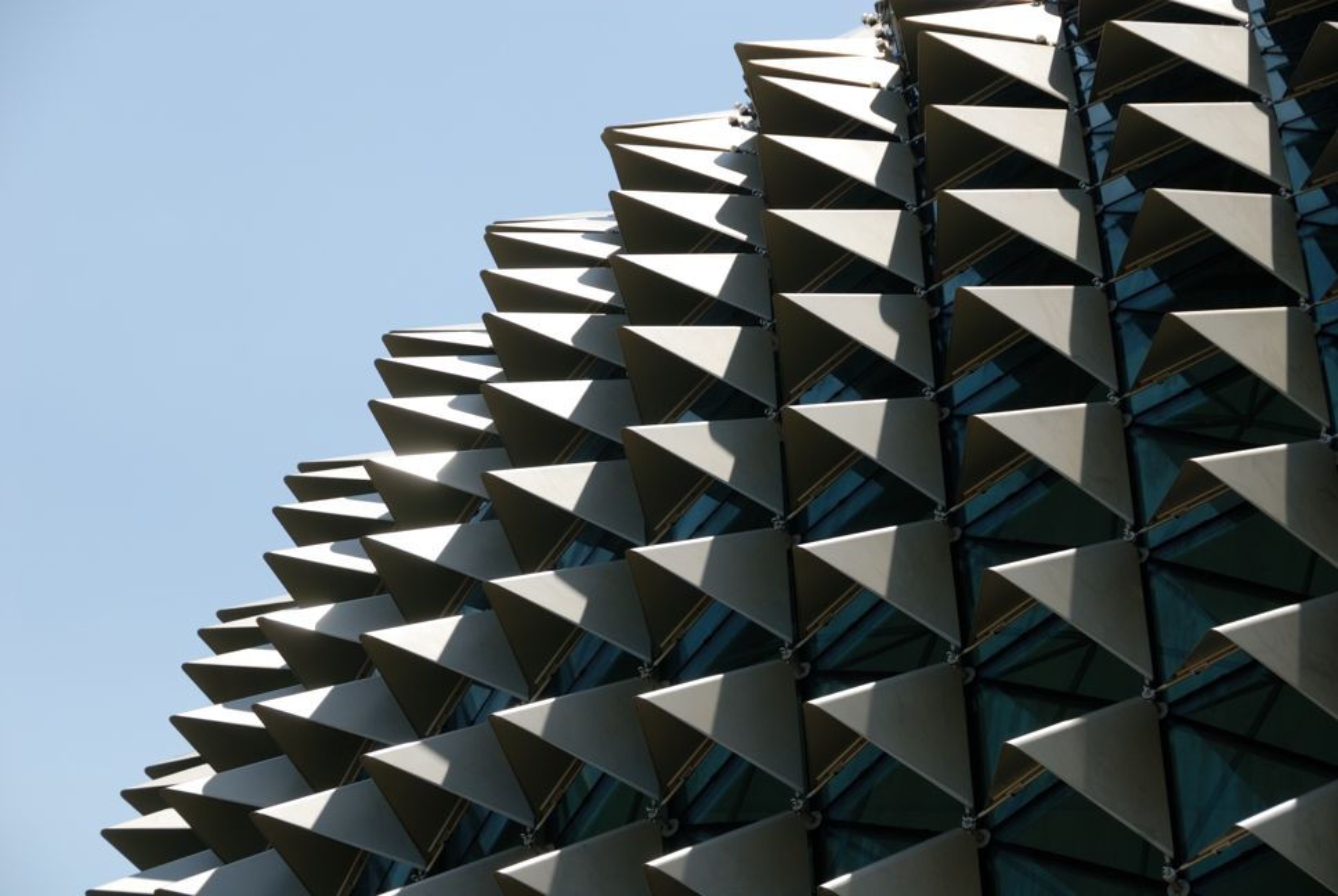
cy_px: 448
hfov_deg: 15.2
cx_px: 669
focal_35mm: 135
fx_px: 5023
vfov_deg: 10.2
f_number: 9
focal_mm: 90
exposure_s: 1/320
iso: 100
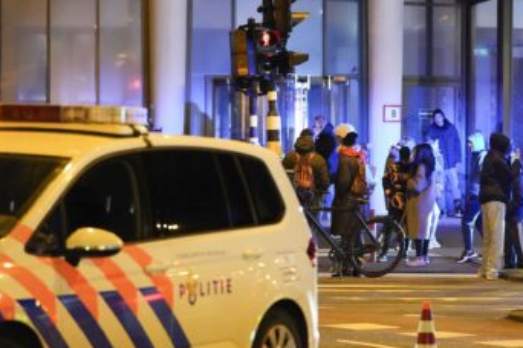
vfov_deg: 7.5
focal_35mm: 184
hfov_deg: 11.2
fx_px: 2673
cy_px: 195
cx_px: 353
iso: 6400
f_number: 3.2
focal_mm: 105
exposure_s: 1/100
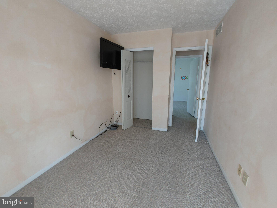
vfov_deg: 81.7
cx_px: 138
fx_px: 120
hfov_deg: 98.2
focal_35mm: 15
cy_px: 104
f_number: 1.9
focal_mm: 1.78
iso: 150
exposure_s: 1/30
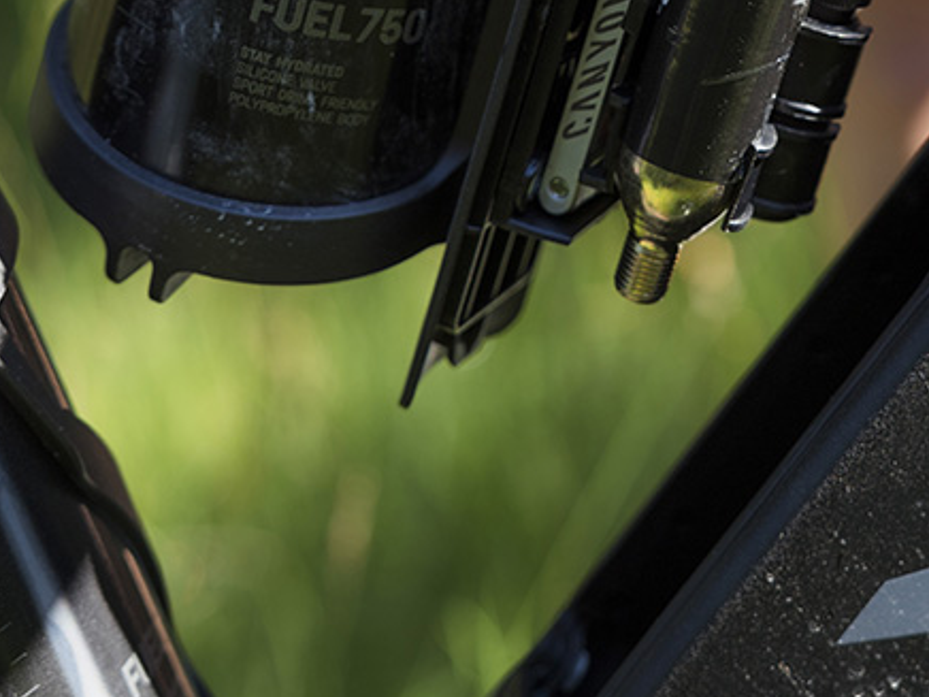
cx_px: 571
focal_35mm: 127
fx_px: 3408
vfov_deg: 11.5
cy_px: -92
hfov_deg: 15.5
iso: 100
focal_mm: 48
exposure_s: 1/500
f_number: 3.2
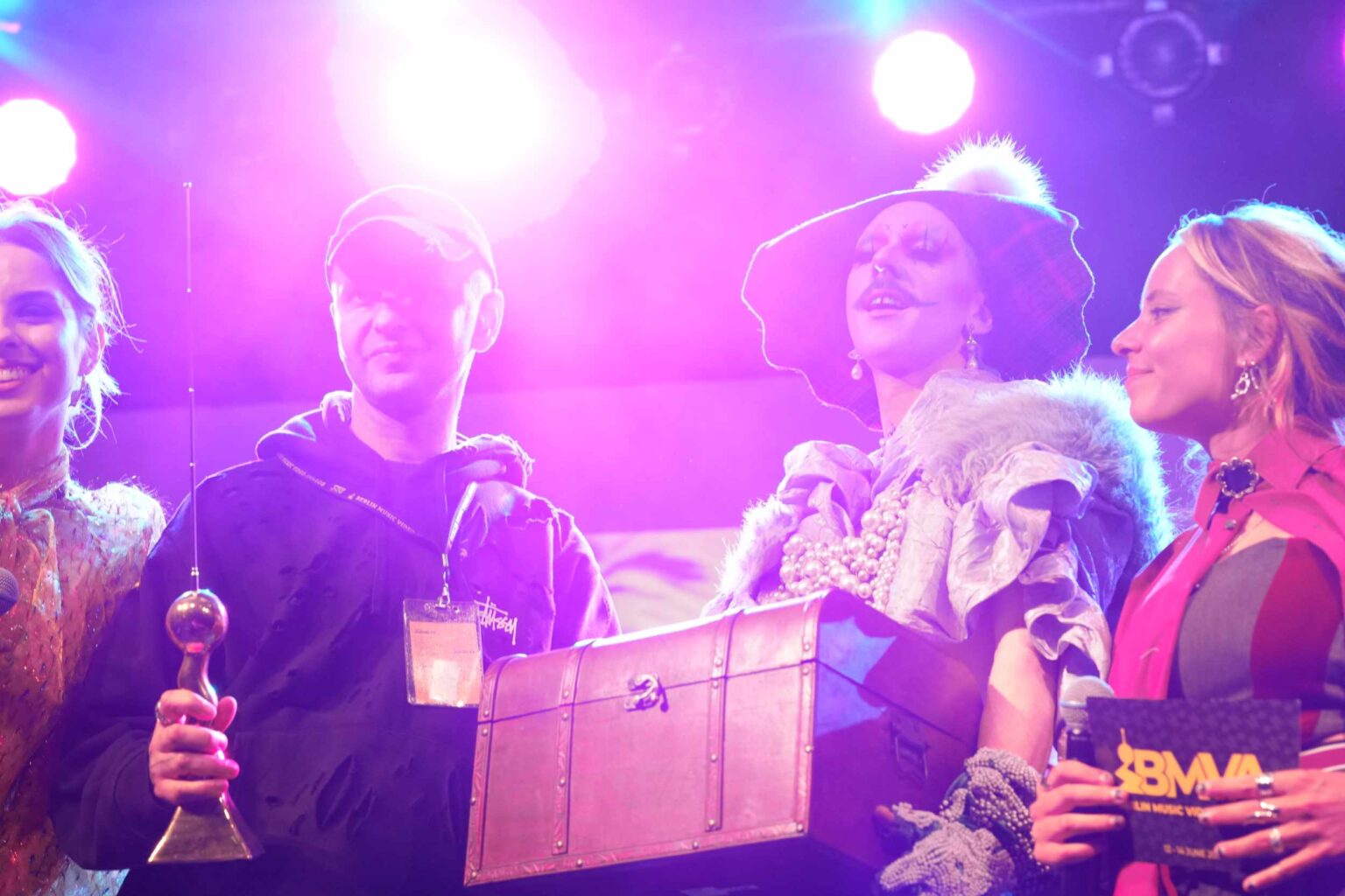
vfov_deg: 16.1
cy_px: 448
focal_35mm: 85
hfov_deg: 23.9
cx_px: 672
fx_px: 3175
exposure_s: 1/320
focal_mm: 85
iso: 2500
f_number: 4
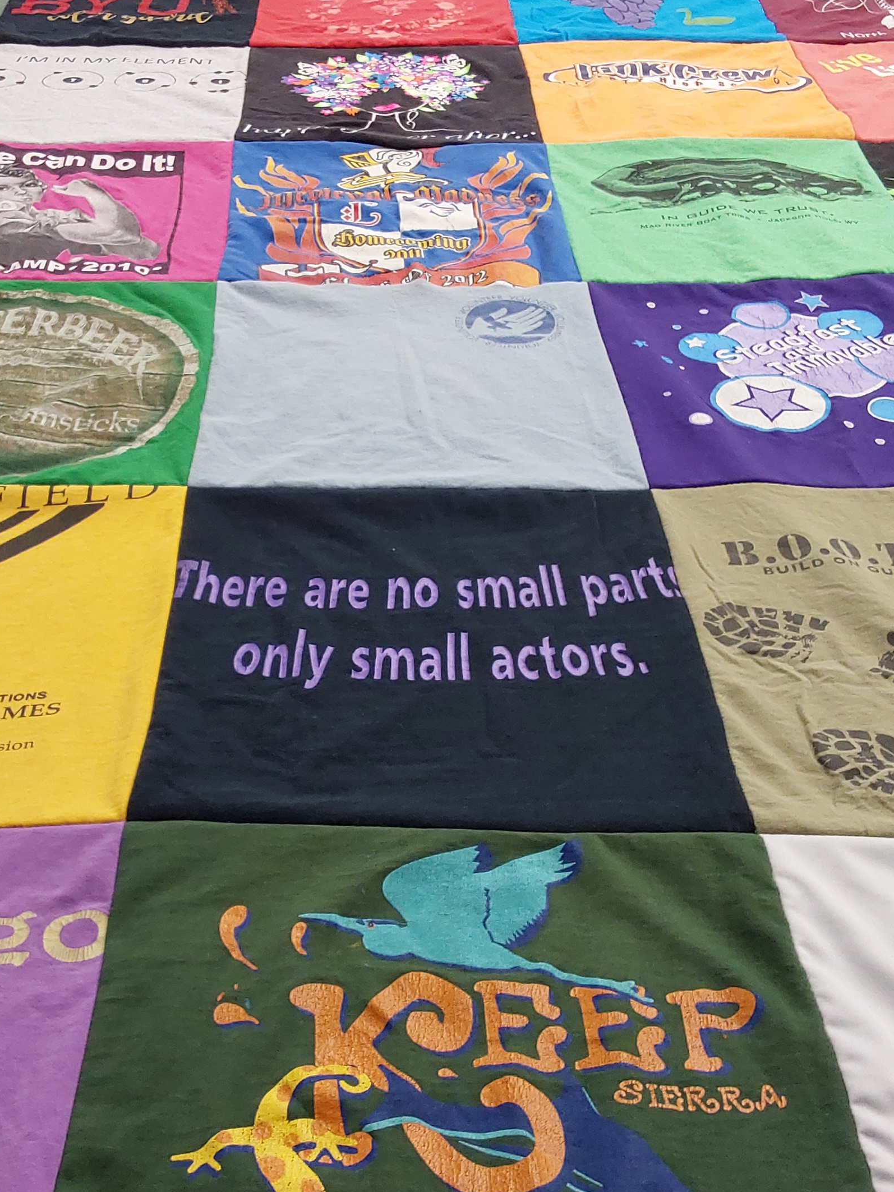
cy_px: 646
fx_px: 1481
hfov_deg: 33.5
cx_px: 361
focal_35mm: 43
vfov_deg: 43.8
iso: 100
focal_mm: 2.91
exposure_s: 1/60
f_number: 1.9
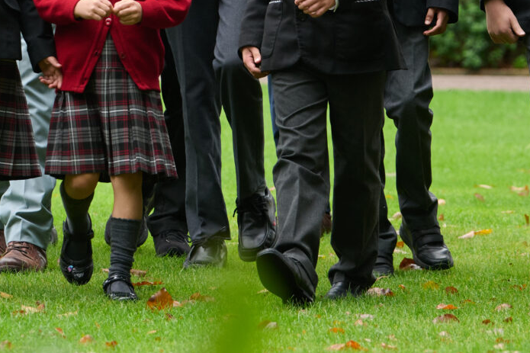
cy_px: -212
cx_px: 37
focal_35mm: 442
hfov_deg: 4.7
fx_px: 6505
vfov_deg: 3.1
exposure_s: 1/250
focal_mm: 120
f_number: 4.5
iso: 800
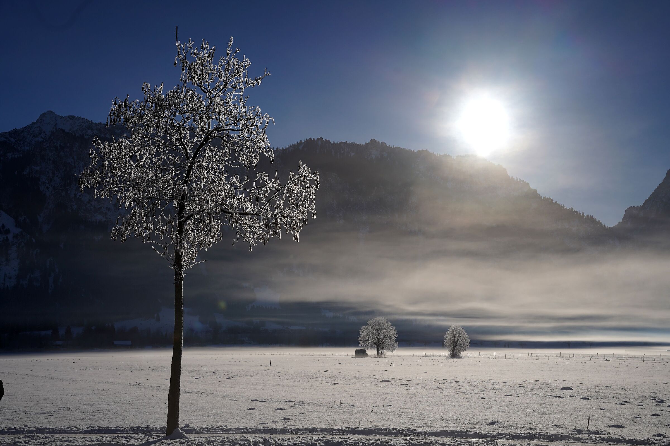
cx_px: 335
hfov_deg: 43.3
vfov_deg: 29.7
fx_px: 843
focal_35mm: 45
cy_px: 223
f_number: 8
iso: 200
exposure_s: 1/3200
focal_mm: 45.3
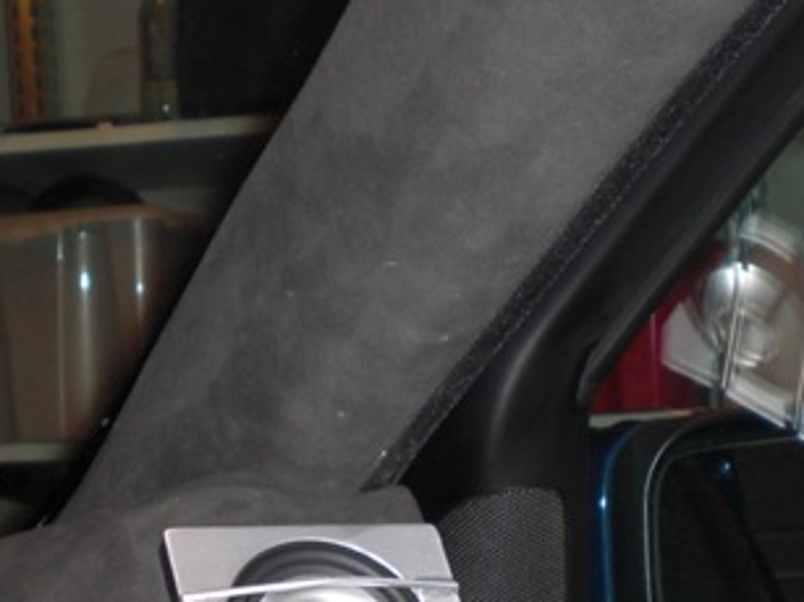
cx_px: 259
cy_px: 660
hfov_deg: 19.8
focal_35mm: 99
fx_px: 2299
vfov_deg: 14.6
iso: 100
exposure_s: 1/60
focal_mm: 6.3
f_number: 3.1
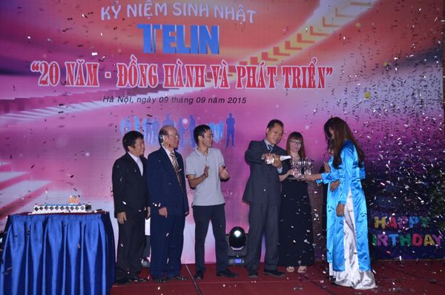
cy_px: 148
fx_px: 648
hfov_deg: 37.9
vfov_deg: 25.7
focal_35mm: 52
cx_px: 222
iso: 250
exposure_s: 1/100
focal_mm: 35
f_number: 6.3
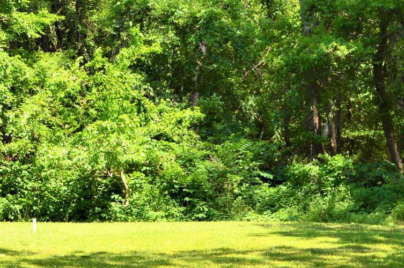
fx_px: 1327
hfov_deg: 17.2
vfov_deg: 11.5
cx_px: 85
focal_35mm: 118
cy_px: 75
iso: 400
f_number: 10
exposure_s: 1/250
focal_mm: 29
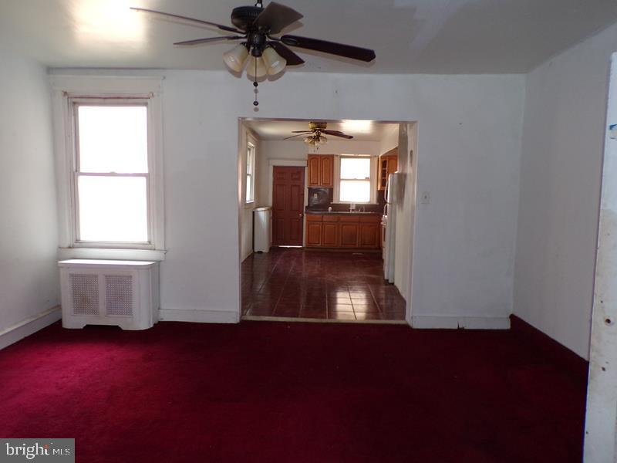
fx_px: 428
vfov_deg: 56.8
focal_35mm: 24
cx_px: 308
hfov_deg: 71.6
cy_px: 232
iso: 200
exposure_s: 1/34
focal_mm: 4.3
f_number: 3
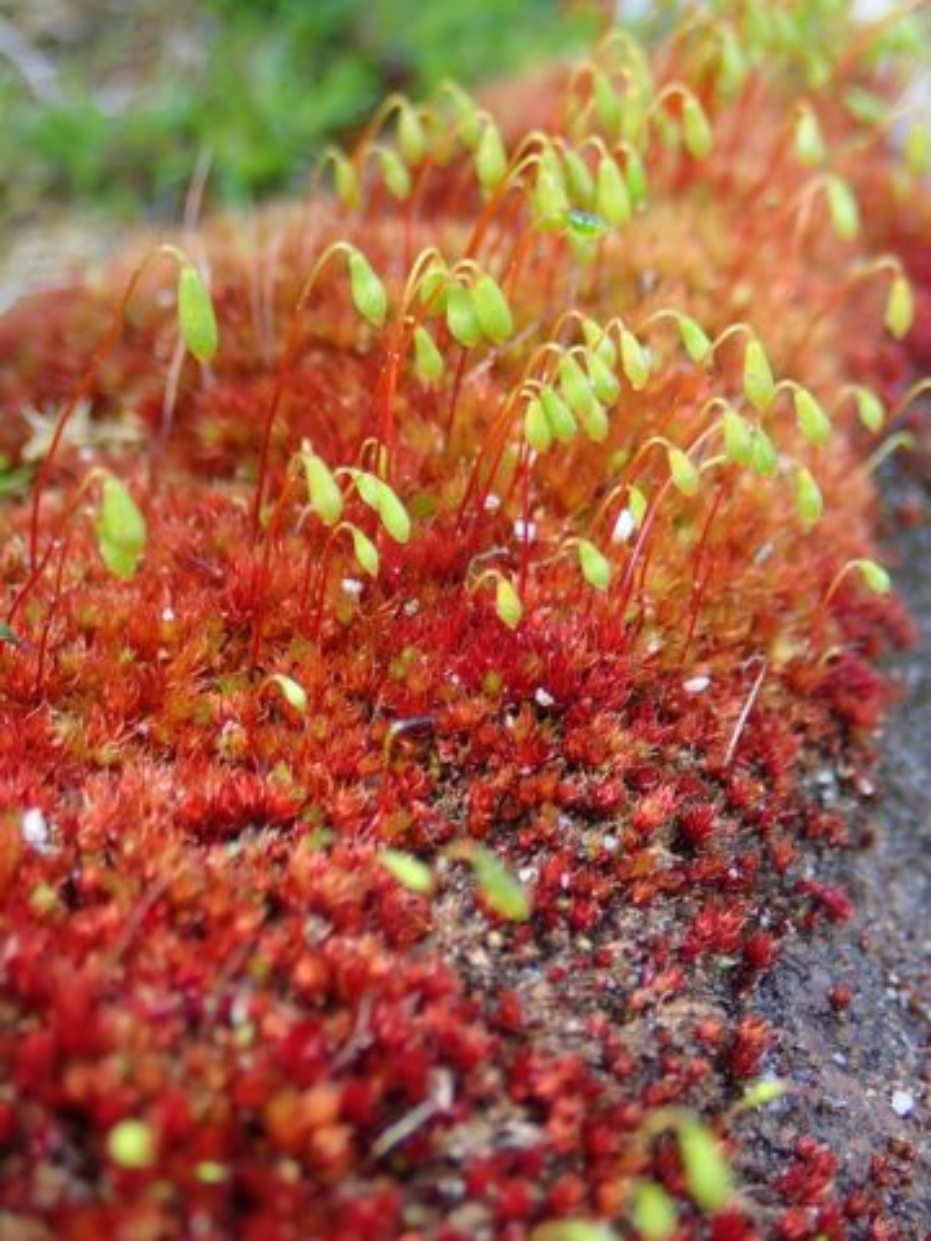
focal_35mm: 65
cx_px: 466
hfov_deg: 22.6
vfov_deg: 29.8
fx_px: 2331
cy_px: 620
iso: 100
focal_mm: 11.78
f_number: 3.8
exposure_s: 1/50
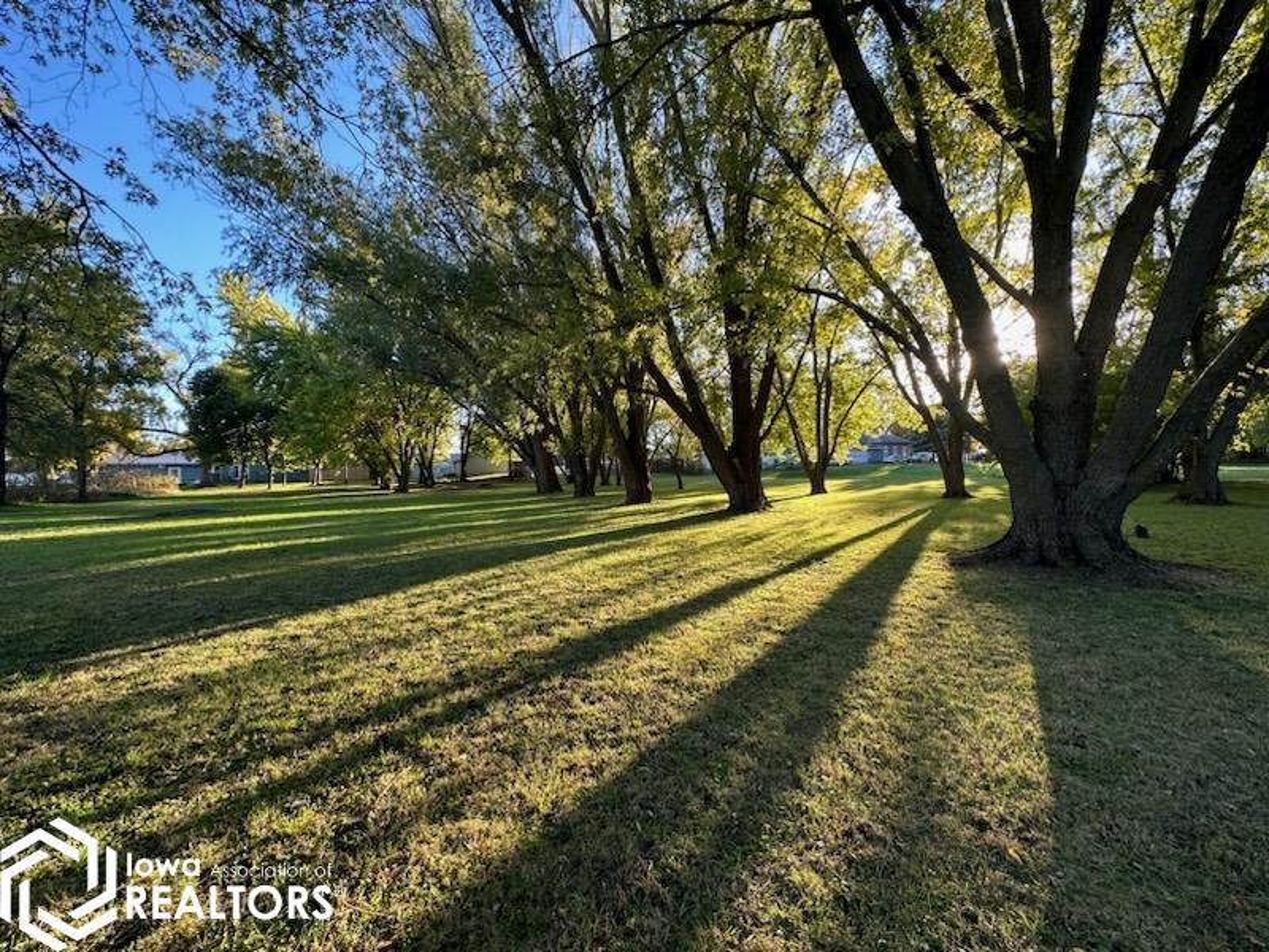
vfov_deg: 85.7
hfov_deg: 102.1
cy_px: 476
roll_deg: +1.5
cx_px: 634
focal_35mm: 14
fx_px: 513
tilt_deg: +0.2
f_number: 2.2
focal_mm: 2.22
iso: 40
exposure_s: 1/157
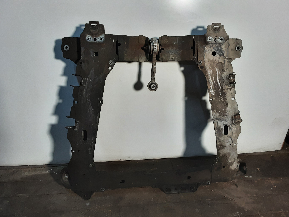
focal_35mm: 27
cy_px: 108
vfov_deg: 51.4
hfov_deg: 65.3
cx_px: 144
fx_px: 225
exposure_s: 1/50
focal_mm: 2.91
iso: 100
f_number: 1.9
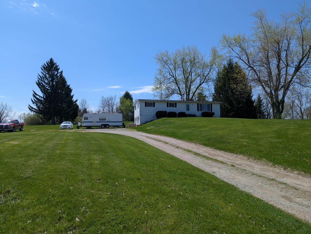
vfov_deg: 56.9
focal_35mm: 24
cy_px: 117
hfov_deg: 71.5
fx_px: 216
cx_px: 156
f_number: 1.85
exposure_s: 1/2833
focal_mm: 6.81
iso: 47
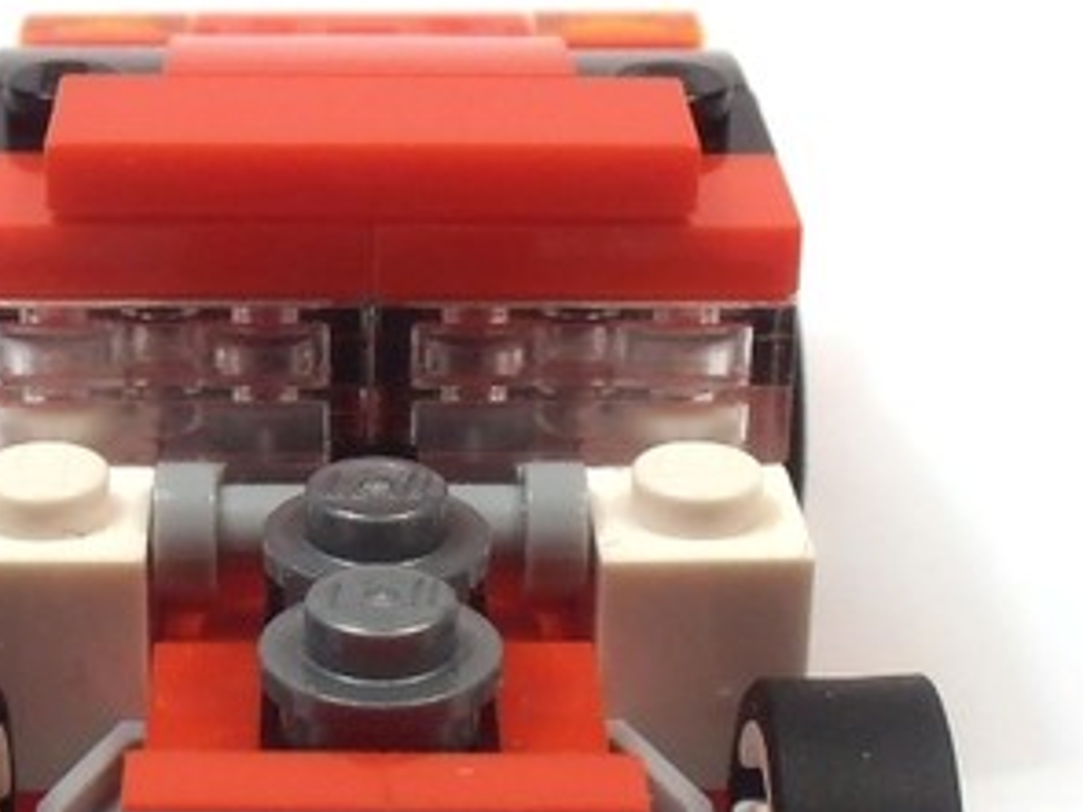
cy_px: 590
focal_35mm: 113
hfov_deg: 17.4
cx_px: 363
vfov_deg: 13.1
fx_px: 3534
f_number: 3.9
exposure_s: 1/60
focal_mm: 6.61
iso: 80
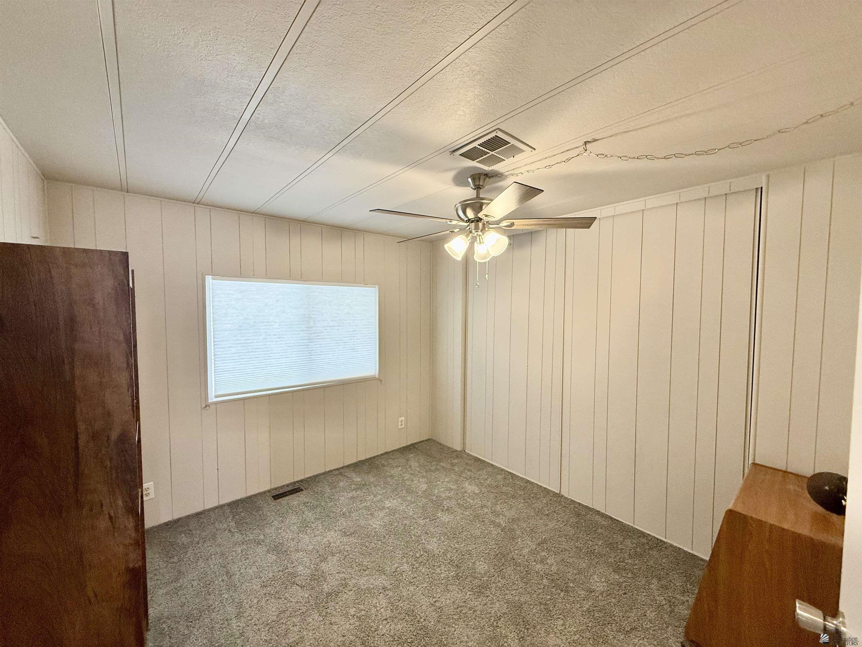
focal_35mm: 14
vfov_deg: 85.7
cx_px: 431
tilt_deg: -2.1
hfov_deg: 102.1
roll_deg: +0.1
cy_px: 324
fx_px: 349
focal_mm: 2.22
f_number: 2.2
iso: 200
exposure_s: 1/120
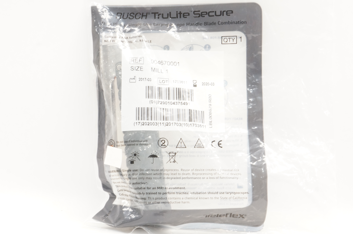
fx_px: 808
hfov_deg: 24.6
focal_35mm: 82
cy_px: 117
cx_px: 176
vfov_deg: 16.5
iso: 800
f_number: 11
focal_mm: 55
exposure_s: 1/15
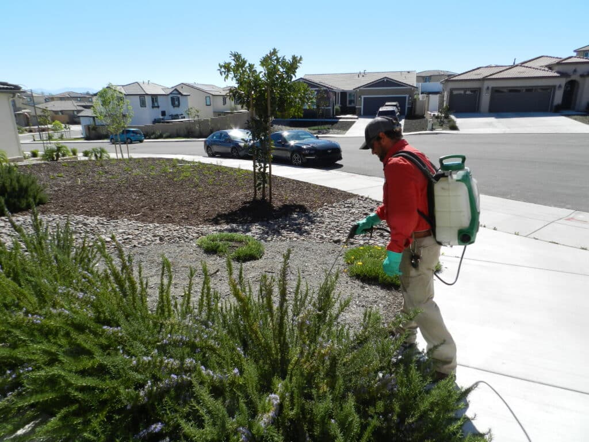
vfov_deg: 58.9
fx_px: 391
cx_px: 294
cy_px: 221
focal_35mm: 23
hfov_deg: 73.9
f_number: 4.5
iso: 160
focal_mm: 4
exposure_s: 1/800
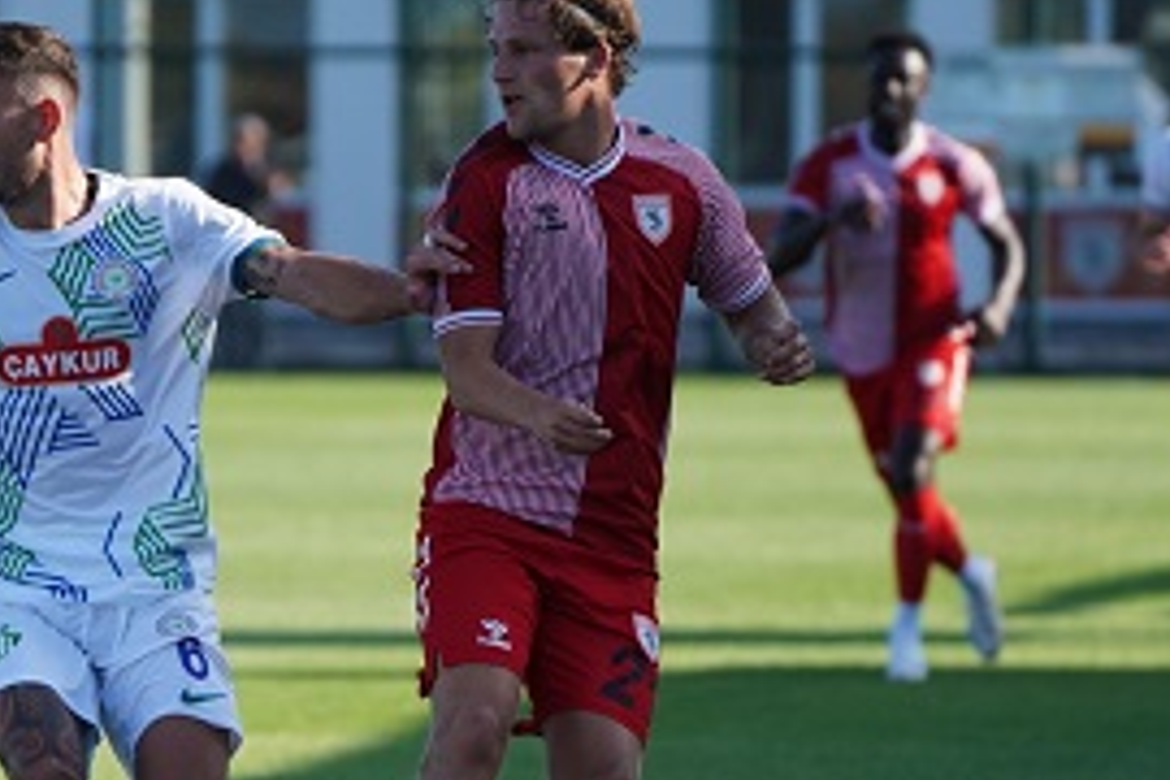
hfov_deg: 3.9
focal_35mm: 531
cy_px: 682
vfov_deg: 2.6
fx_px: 17256
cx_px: 290
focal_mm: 268
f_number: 5.6
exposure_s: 1/2000
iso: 1000
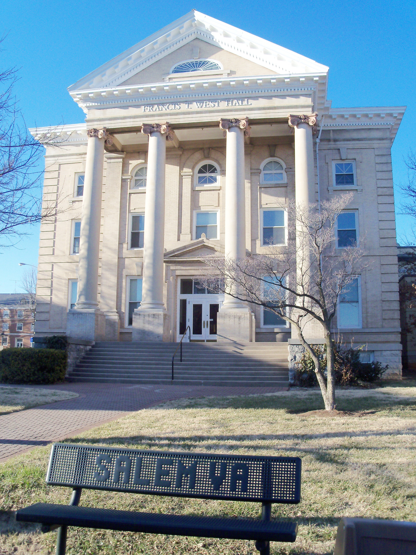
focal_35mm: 35
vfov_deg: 52.6
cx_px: 208
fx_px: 561
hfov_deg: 40.7
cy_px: 278
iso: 80
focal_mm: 6.3
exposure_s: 1/400
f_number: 3
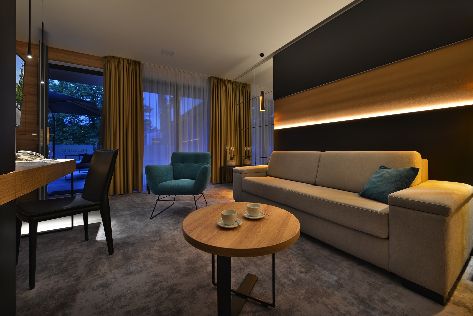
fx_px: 184
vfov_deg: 81.2
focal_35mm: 14
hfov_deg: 104.2
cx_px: 236
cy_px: 158
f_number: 8
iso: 100
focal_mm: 14
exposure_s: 13
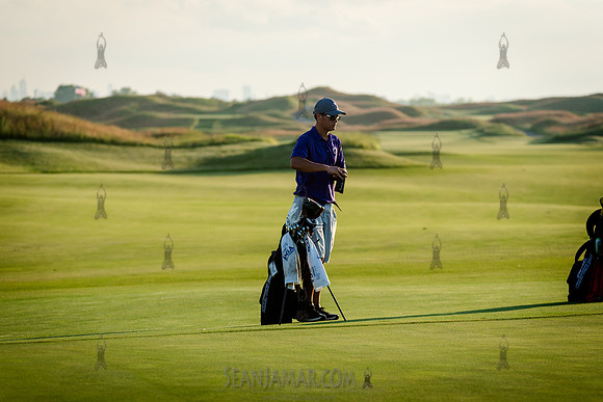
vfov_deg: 10.2
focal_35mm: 135
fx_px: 2262
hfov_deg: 15.2
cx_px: 302
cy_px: 201
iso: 125
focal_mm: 135
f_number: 3.5
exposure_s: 1/800
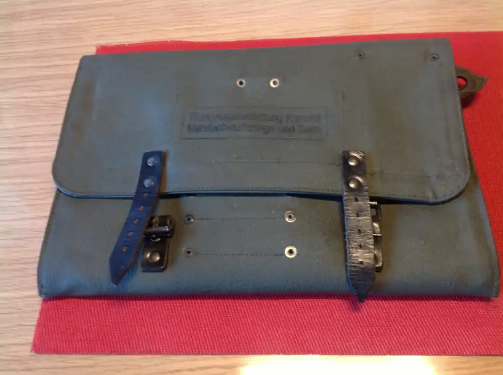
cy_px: 188
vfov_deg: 40.6
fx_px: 508
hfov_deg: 52.7
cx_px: 252
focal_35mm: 35
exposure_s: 1/15
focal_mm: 4.28
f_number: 2.4
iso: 125
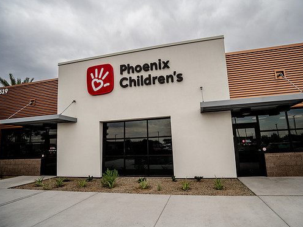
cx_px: 163
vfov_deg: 71.6
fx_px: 158
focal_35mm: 18
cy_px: 116
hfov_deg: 87.6
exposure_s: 1/640
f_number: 4
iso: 100
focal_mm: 16
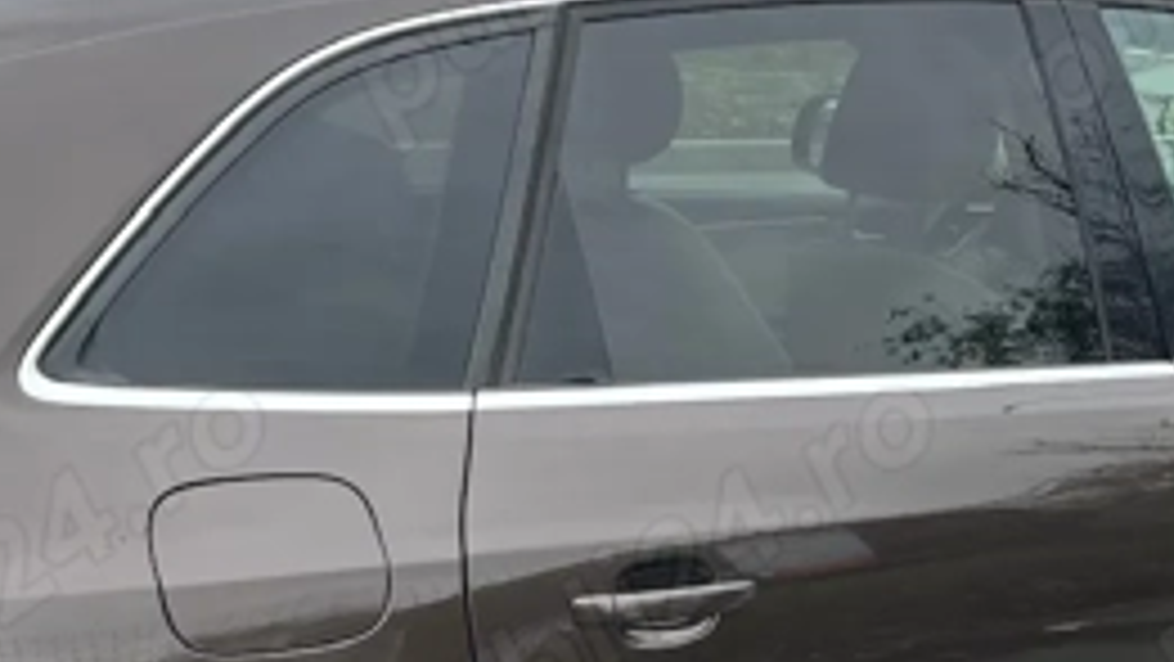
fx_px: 2024
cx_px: 882
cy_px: 635
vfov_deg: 18.2
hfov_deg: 31.8
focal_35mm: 65
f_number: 1.6
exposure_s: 1/204
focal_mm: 5.1
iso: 40
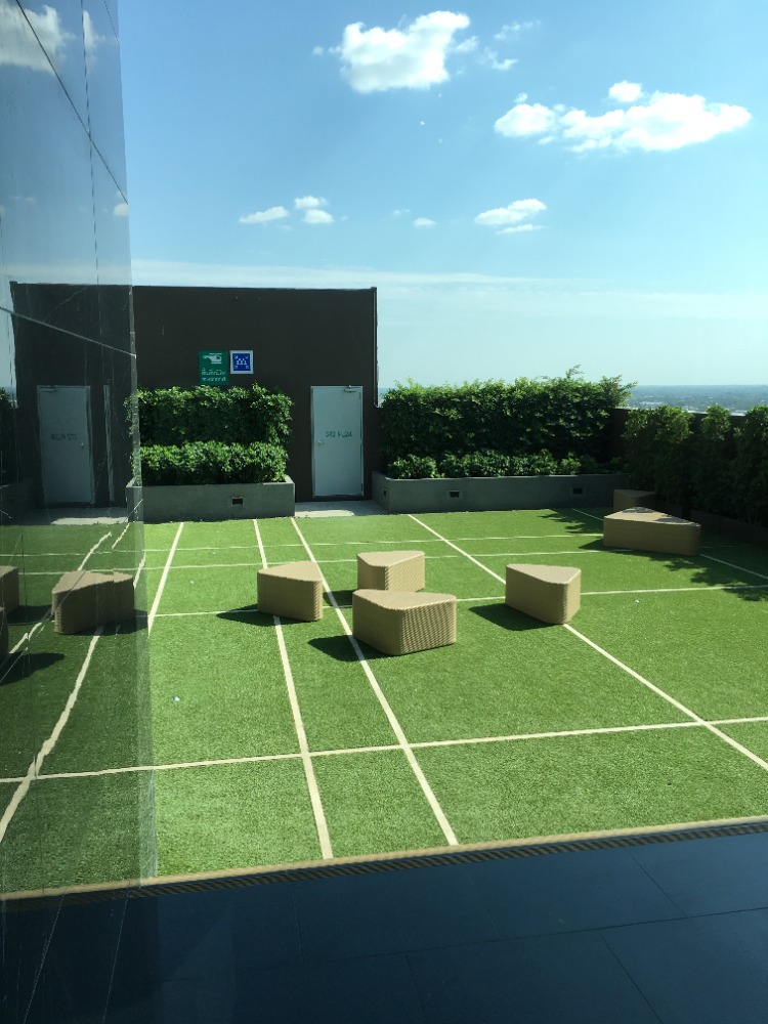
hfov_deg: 48.2
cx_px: 384
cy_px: 512
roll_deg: +0.3
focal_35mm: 29
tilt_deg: -7.5
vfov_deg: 61.7
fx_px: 858
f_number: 2.2
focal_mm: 4.15
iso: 25
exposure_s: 1/777
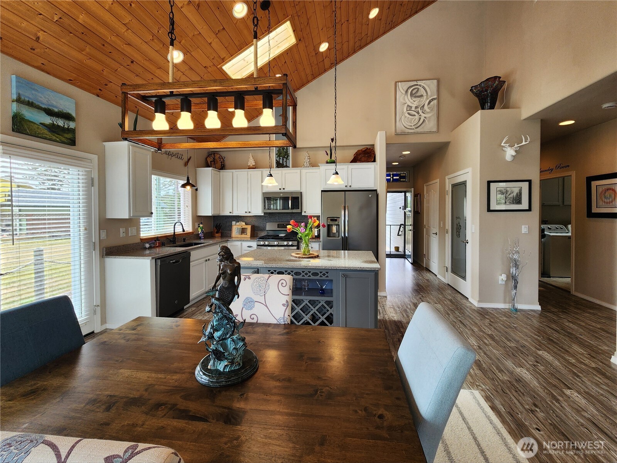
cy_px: 232
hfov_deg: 106.2
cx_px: 308
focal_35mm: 13
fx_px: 232
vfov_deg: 89.9
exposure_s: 1/120
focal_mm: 2.2
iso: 80
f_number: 2.2
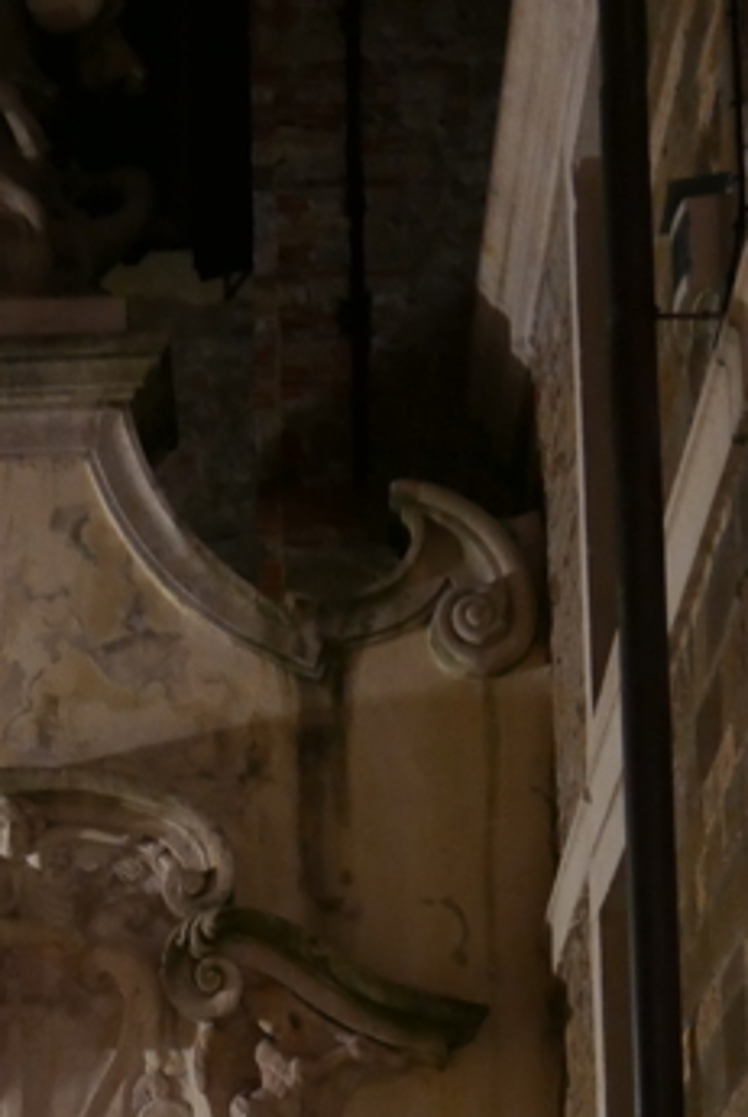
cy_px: 1266
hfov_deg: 12.5
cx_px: 96
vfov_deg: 18.0
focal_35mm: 109
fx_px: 3387
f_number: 2.6
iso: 1600
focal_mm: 21.3
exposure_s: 1/13
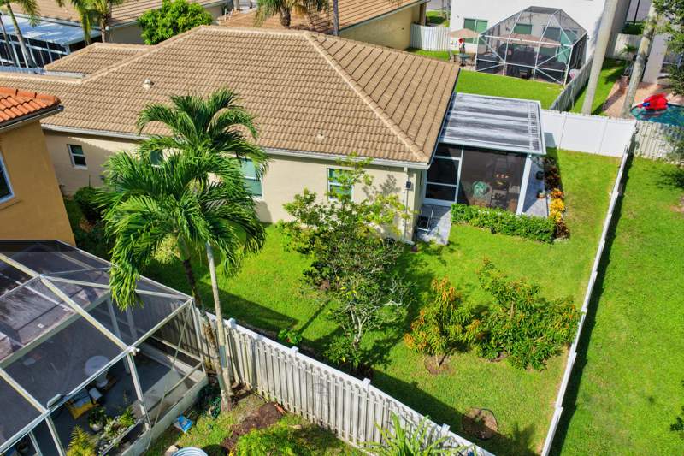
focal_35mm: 28
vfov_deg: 46.4
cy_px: 228
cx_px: 342
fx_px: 532
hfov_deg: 65.5
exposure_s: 1/800
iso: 100
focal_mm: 14.45
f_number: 2.8
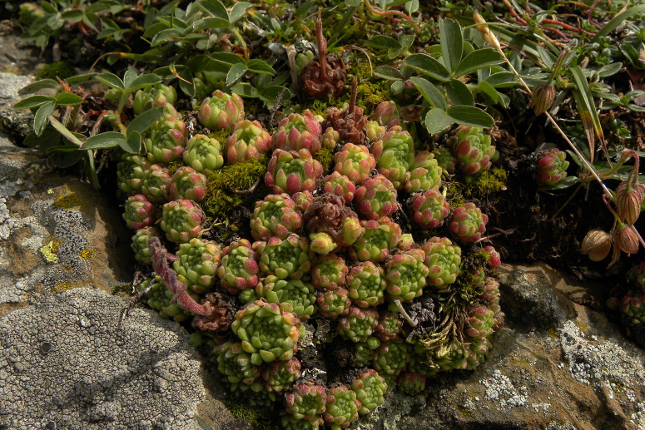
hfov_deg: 44.5
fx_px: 788
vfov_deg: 30.5
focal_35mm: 44
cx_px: 315
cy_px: 240
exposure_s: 1/500
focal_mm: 7.3
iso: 64
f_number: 5
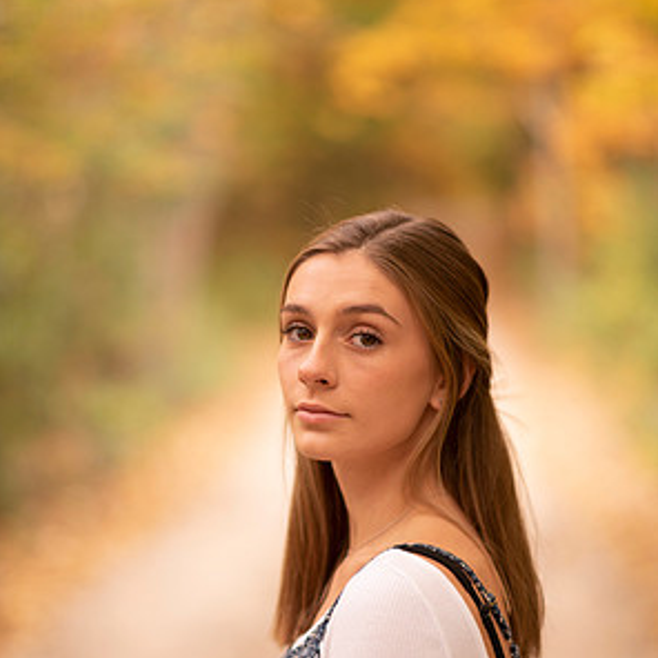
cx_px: 329
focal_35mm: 110
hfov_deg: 15.8
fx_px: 2366
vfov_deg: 15.8
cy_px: 418
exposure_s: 1/400
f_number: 1.8
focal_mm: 85
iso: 100
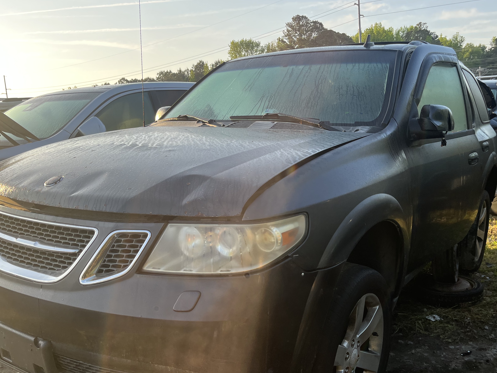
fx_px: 474
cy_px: 203
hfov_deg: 55.4
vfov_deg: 42.9
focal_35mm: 33
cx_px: 248
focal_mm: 5.1
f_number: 1.6
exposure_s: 1/701
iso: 50
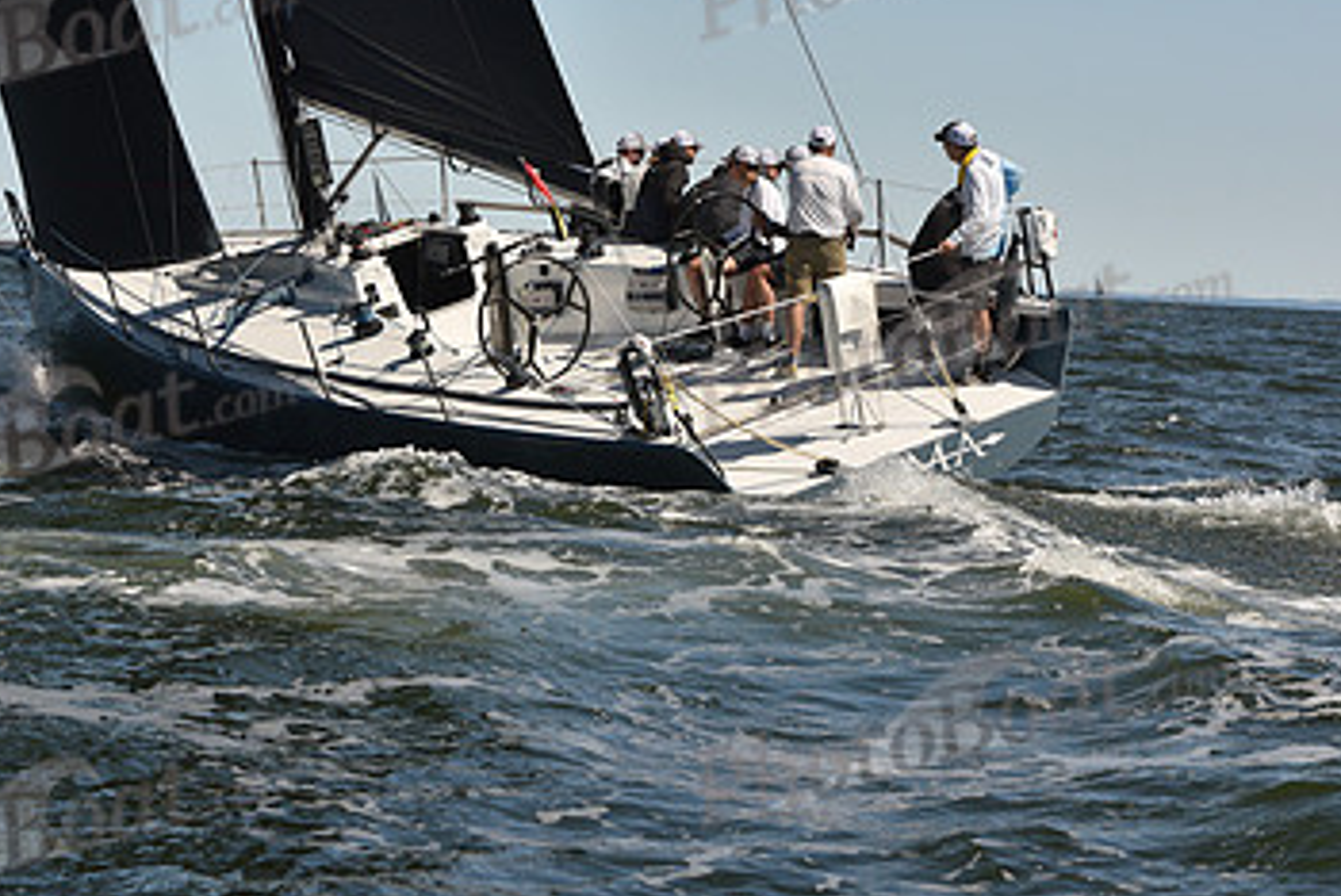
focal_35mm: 116
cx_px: 498
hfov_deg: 17.6
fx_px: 4324
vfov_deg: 11.8
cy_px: 193
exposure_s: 1/800
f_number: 6.3
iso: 250
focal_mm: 70
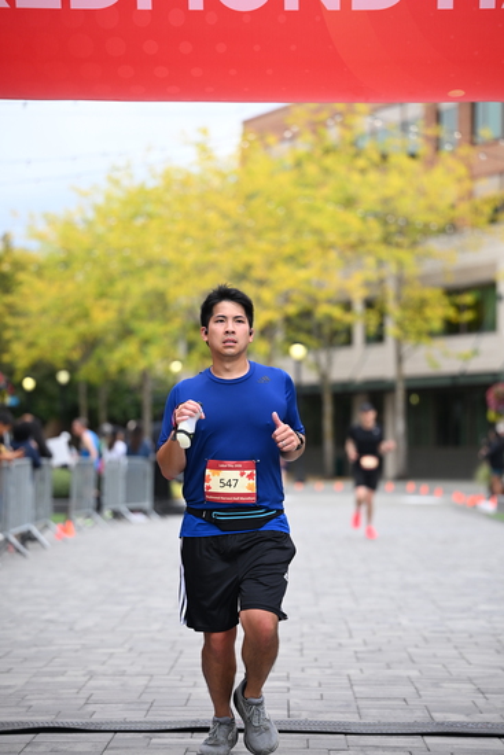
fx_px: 2413
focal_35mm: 115
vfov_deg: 17.8
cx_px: 252
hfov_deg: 11.9
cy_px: 378
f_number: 2.8
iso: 640
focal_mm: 115
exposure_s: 1/2000
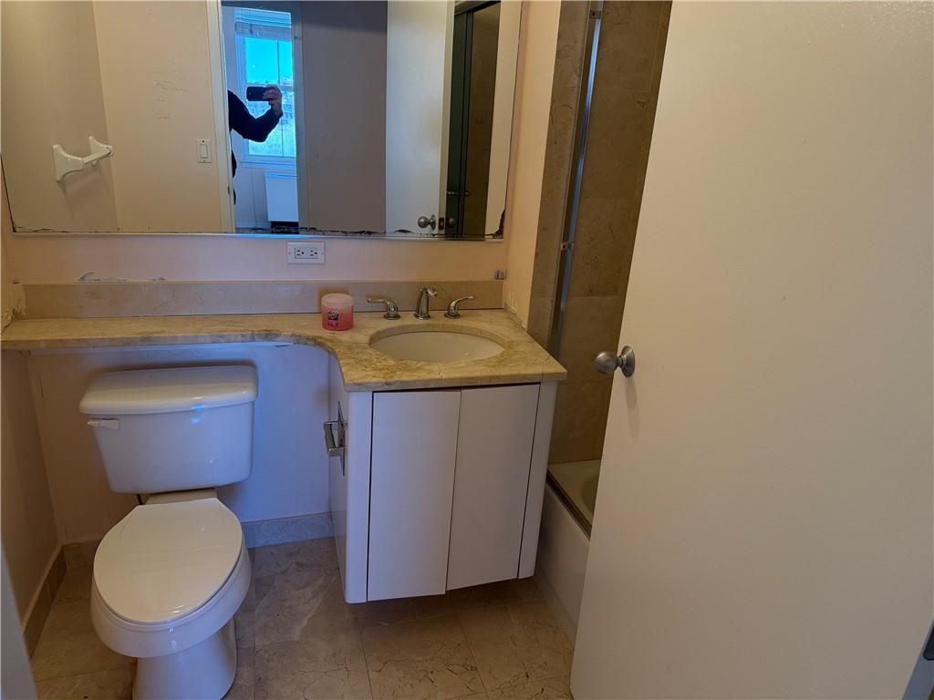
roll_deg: -4.3
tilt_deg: -21.1
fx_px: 648
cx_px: 467
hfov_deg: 71.6
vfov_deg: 56.8
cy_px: 350
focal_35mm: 24
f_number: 1.78
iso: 160
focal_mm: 6.76
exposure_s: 1/170
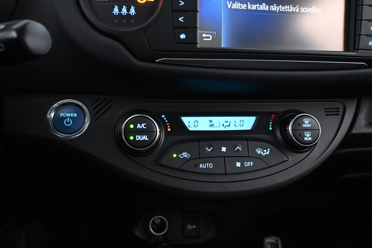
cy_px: 124
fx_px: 318
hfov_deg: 60.7
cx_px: 186
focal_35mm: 31
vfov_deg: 42.6
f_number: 4
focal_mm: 20.5
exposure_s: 1/30
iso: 4500
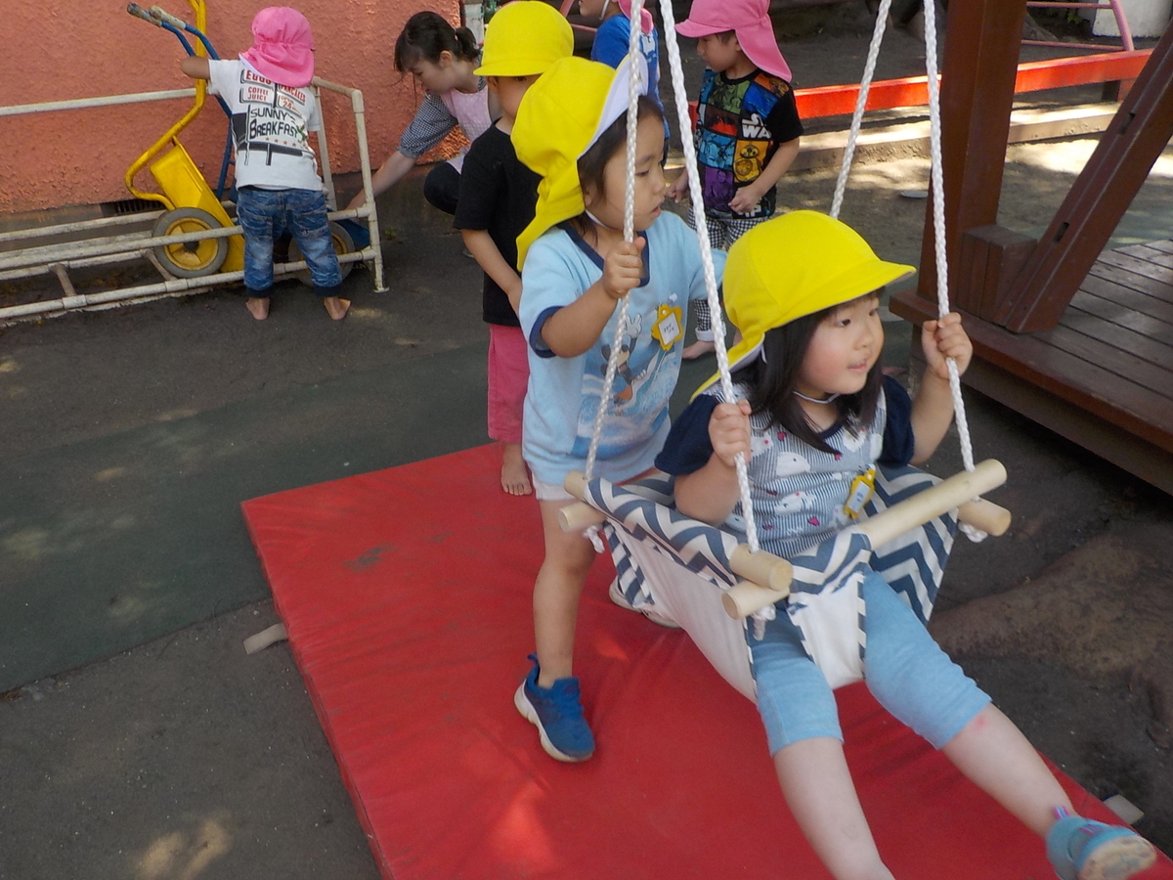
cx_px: 586
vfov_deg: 46.8
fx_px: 1017
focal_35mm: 30
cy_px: 440
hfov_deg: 60.0
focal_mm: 4.1
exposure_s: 1/160
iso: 125
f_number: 3.3
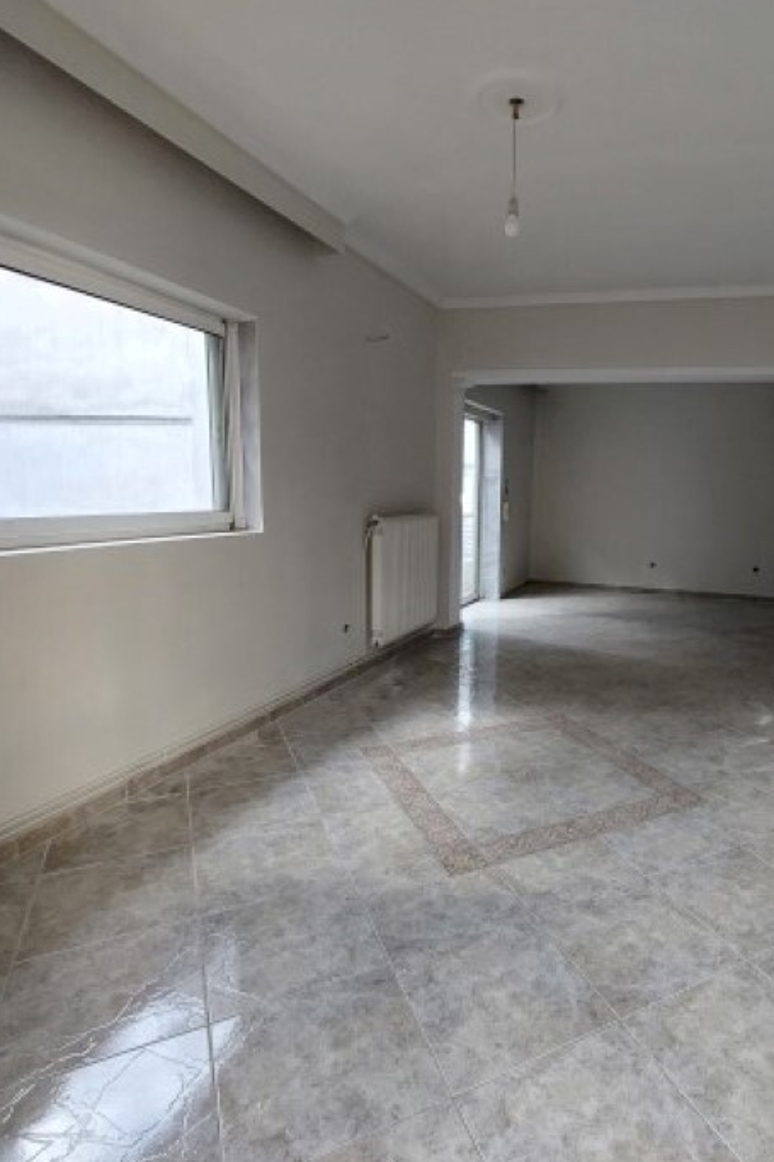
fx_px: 613
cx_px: 549
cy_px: 582
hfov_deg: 62.0
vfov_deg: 86.9
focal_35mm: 19
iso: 50
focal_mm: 1.74
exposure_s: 1/50
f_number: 2.2
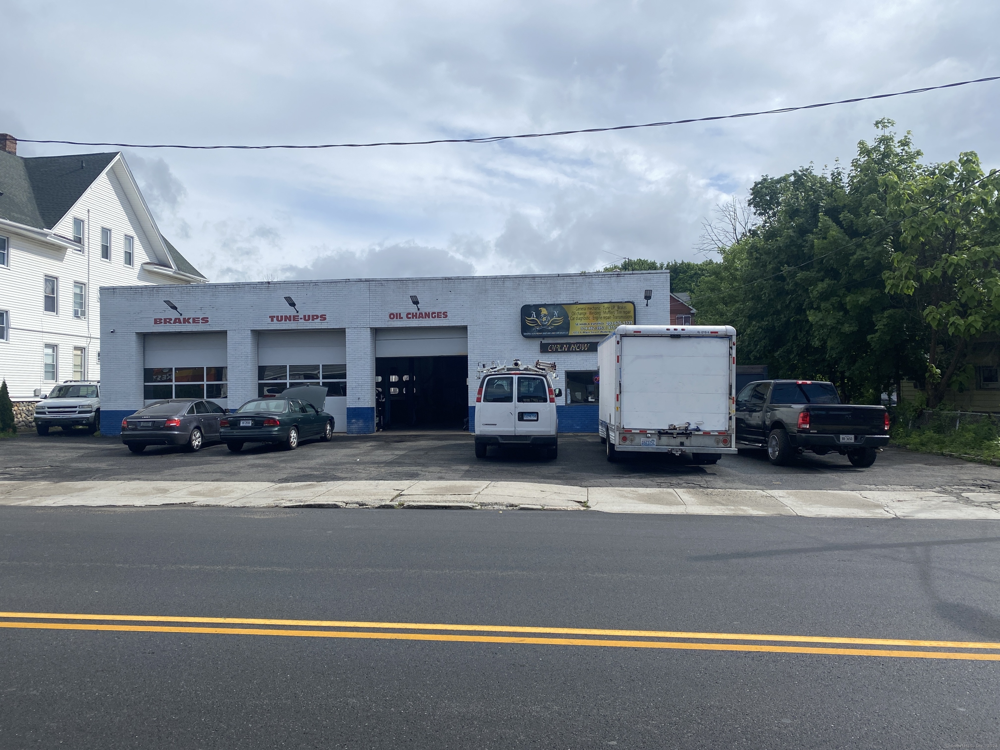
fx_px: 751
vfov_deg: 53.1
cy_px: 375
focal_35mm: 26
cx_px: 500
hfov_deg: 67.3
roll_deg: +0.3
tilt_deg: +1.2
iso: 32
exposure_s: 1/4274
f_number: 1.8
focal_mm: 4.25
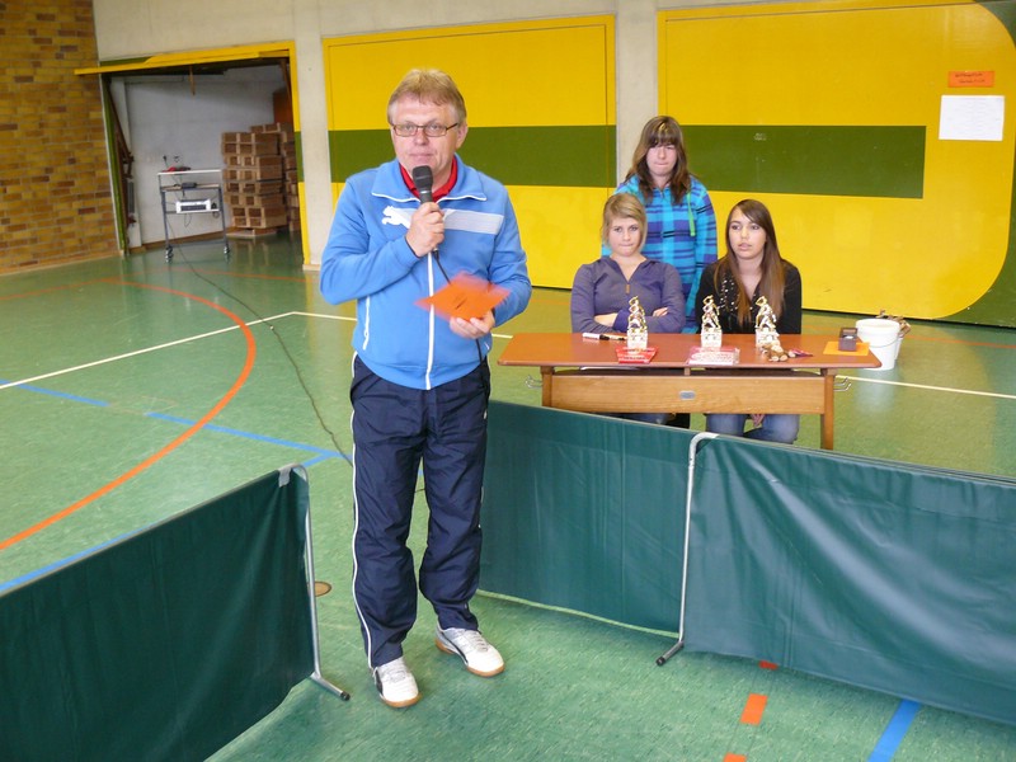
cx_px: 508
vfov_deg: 39.7
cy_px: 381
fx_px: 1057
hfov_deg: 51.4
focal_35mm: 36
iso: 200
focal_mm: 6
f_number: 2.8
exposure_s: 1/13
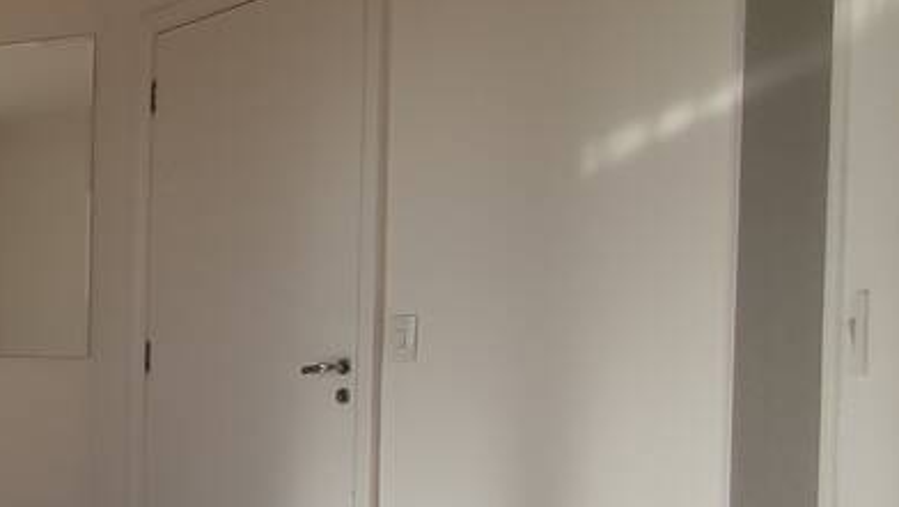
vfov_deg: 23.0
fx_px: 1240
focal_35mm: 52
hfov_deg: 26.4
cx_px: -502
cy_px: 335
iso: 50
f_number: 2.2
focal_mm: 1.8
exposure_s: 1/626
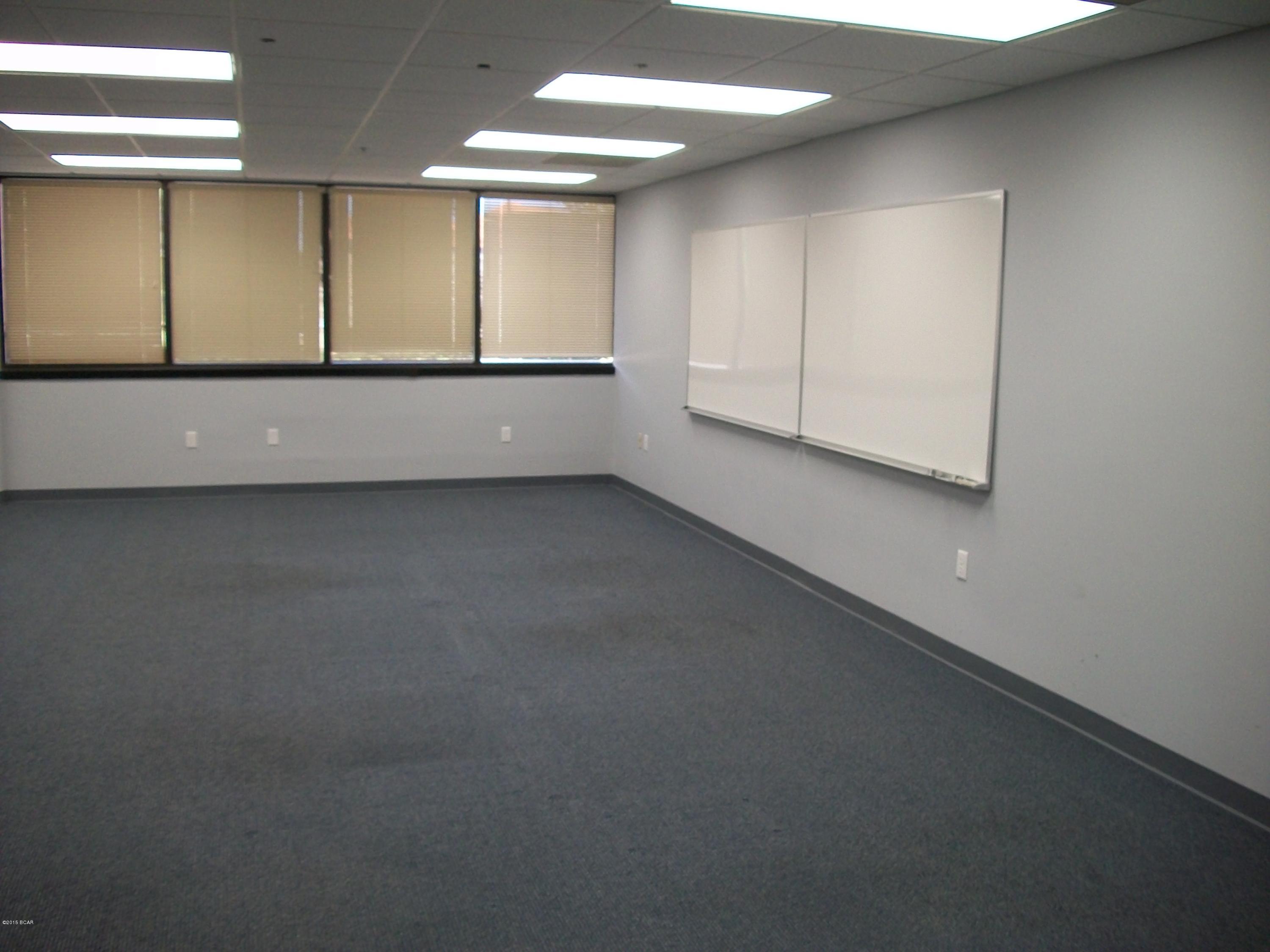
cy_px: 476
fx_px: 1174
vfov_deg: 44.2
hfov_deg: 56.8
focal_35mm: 32
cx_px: 635
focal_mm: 5.7
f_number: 2.9
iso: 160
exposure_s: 1/30
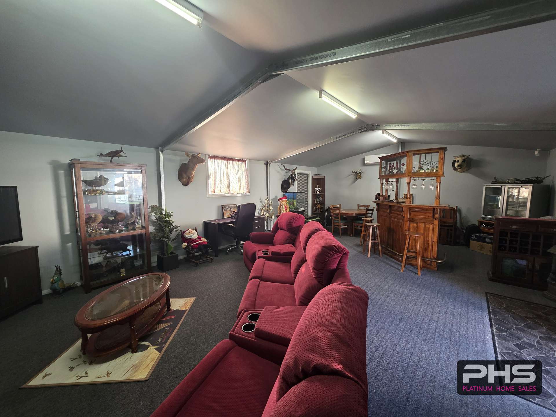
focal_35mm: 13
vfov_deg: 89.9
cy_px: 208
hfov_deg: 106.2
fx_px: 209
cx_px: 278
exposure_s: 1/50
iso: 400
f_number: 1.9
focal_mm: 2.2
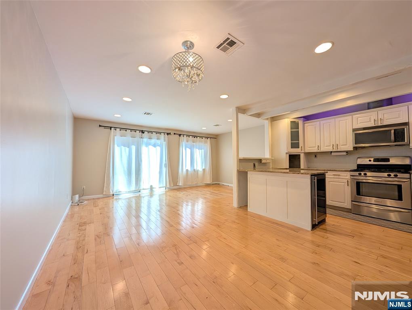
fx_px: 143
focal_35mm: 12
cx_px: 206
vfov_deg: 94.6
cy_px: 155
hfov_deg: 110.5
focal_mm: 2.02
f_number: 1.7
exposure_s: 1/128
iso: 53
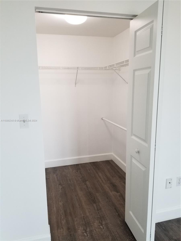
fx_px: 181
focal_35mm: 26
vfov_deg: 67.3
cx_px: 90
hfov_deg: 53.1
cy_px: 120
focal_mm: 4.3
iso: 160
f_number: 1.7
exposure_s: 1/60
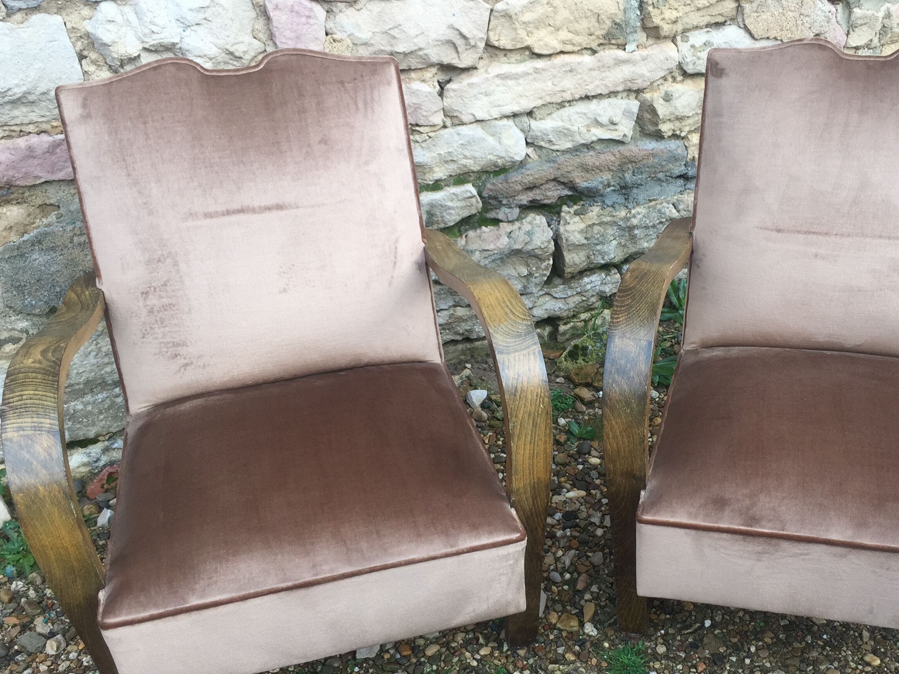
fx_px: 1065
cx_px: 590
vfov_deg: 35.0
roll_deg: -1.5
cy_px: 412
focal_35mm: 41
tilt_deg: -35.4
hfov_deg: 45.2
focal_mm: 4.15
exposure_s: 1/163
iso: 32
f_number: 2.2
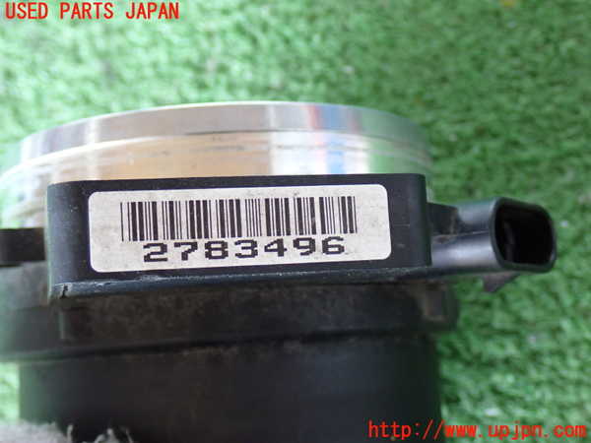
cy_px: 222
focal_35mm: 58
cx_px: 296
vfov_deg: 25.2
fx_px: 990
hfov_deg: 33.2
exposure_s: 1/60
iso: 800
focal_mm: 10.35
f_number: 3.5
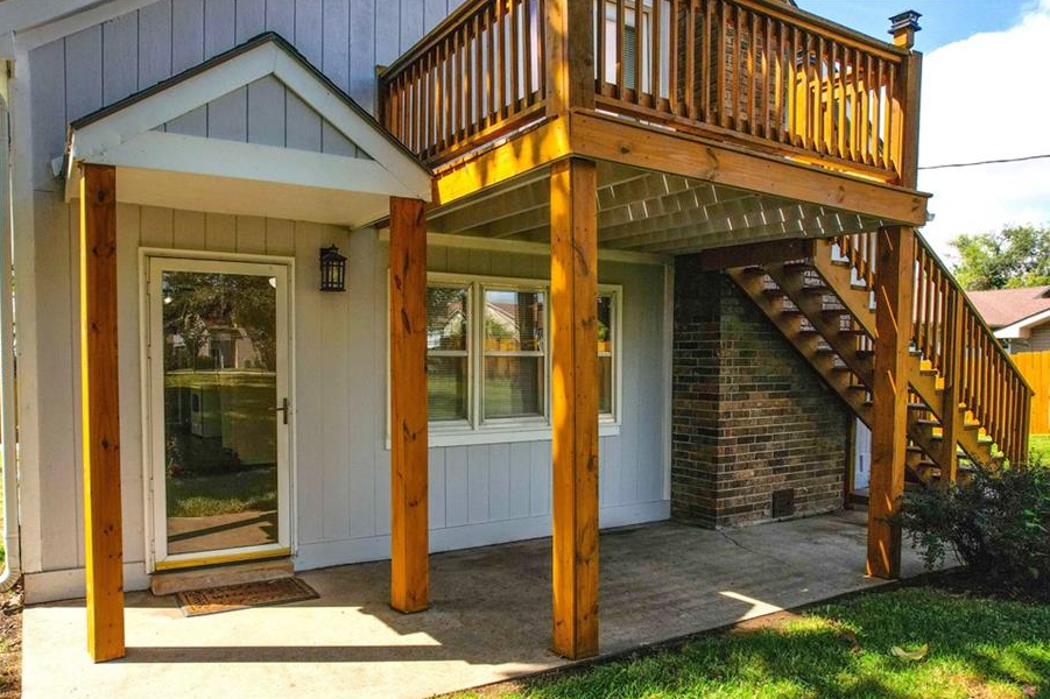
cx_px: 464
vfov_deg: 51.1
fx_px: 729
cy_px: 393
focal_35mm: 25
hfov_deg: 71.3
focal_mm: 8.38
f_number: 2.8
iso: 200
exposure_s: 1/120
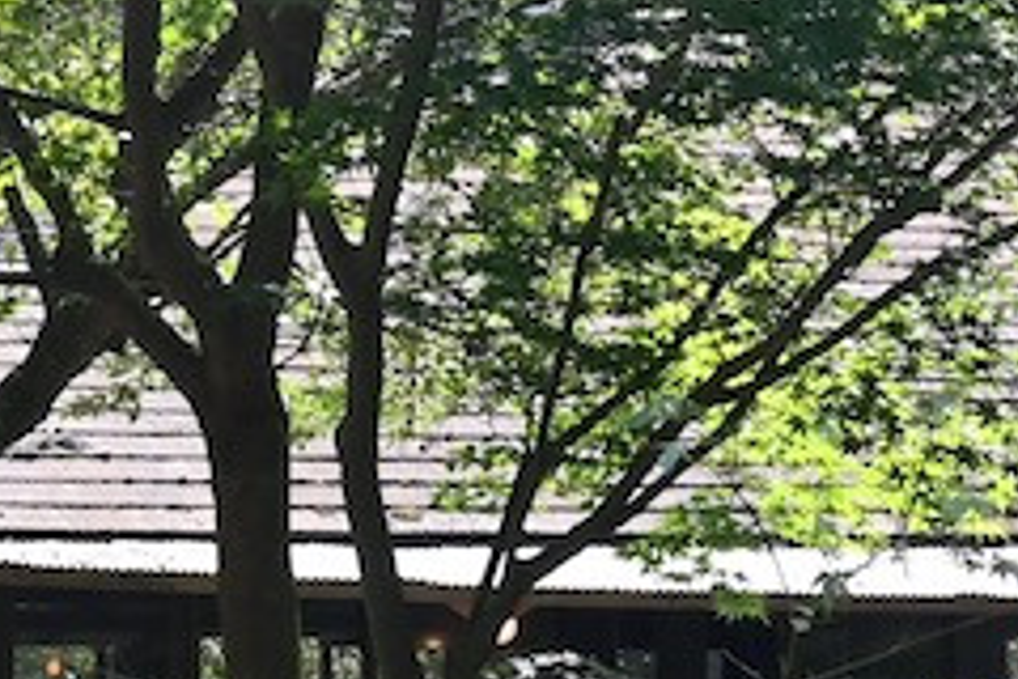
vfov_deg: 7.0
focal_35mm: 197
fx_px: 5570
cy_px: 584
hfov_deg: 10.3
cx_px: -187
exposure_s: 1/160
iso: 200
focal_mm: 22
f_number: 6.3
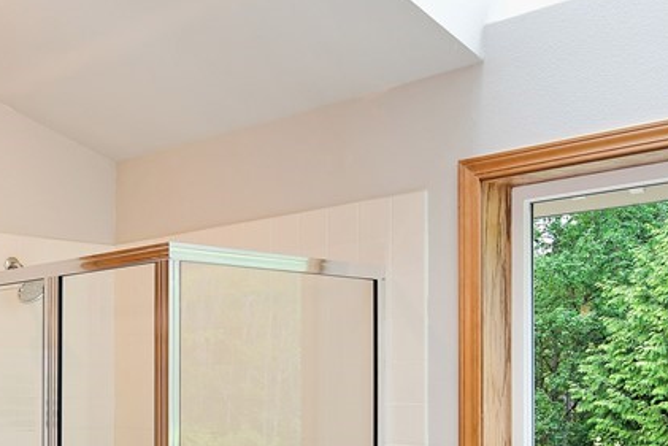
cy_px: 489
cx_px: 129
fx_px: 933
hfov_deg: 37.9
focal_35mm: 50
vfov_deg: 25.0
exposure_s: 1/6
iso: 125
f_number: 9
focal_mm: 13
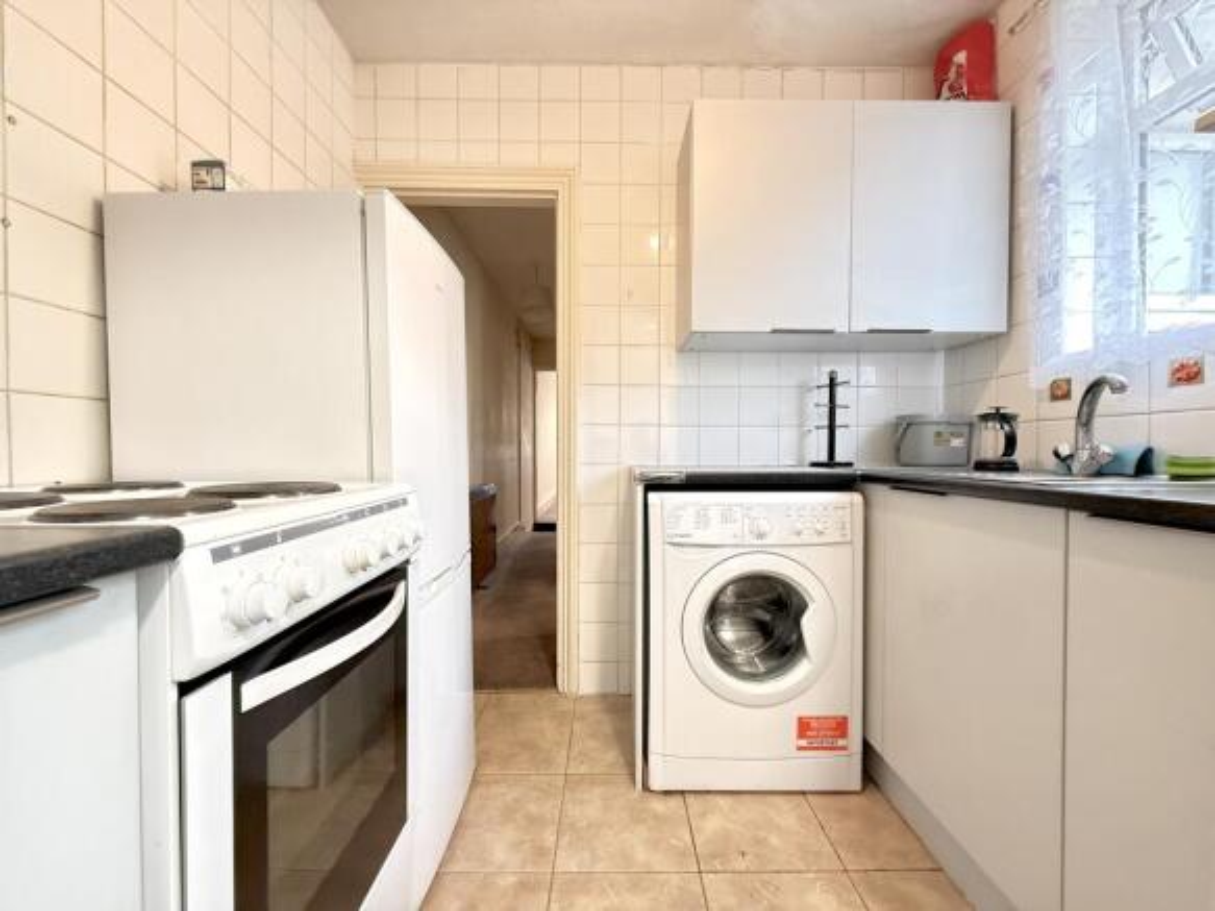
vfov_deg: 85.7
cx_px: 608
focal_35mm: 14
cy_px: 456
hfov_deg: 102.1
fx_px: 491
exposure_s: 1/50
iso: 640
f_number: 2.2
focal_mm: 2.22
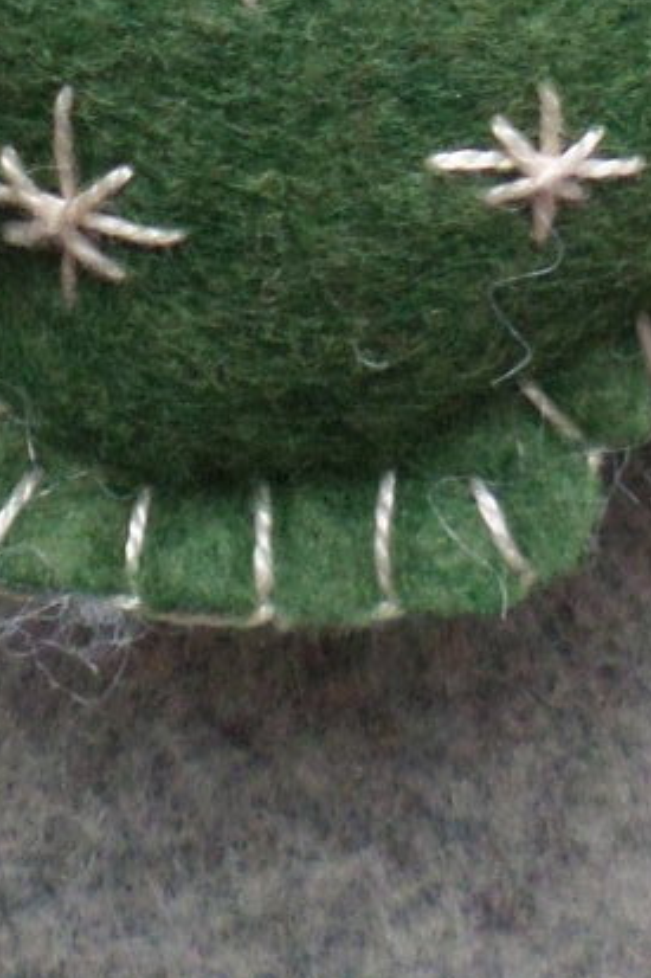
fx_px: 3285
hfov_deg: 11.3
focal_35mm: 121
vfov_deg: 14.0
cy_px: -1035
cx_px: 249
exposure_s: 1/30
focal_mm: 4.5
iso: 120
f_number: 2.5
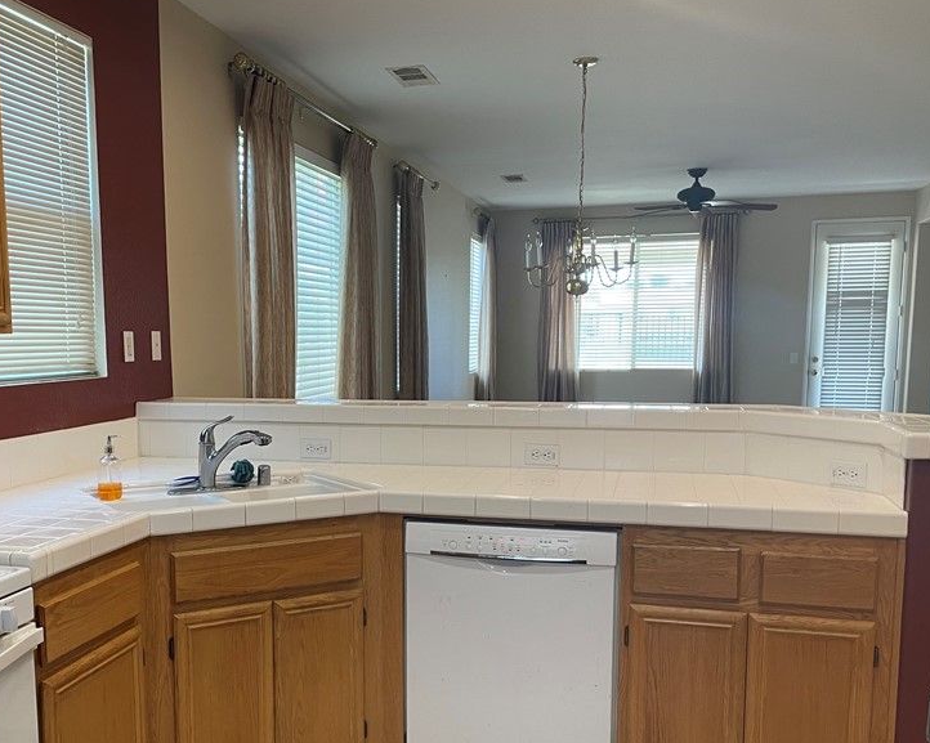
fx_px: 990
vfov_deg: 40.8
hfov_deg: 49.7
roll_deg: +1.2
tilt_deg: -8.0
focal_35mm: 36
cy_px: 476
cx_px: 337
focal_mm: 4.2
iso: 100
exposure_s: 1/60
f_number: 1.6
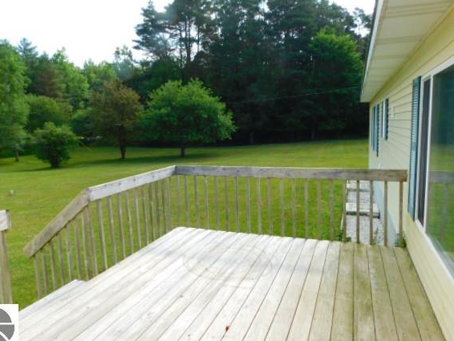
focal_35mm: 26
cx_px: 223
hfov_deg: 67.3
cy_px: 159
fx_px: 341
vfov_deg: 53.1
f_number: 3
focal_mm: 4
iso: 125
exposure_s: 1/640
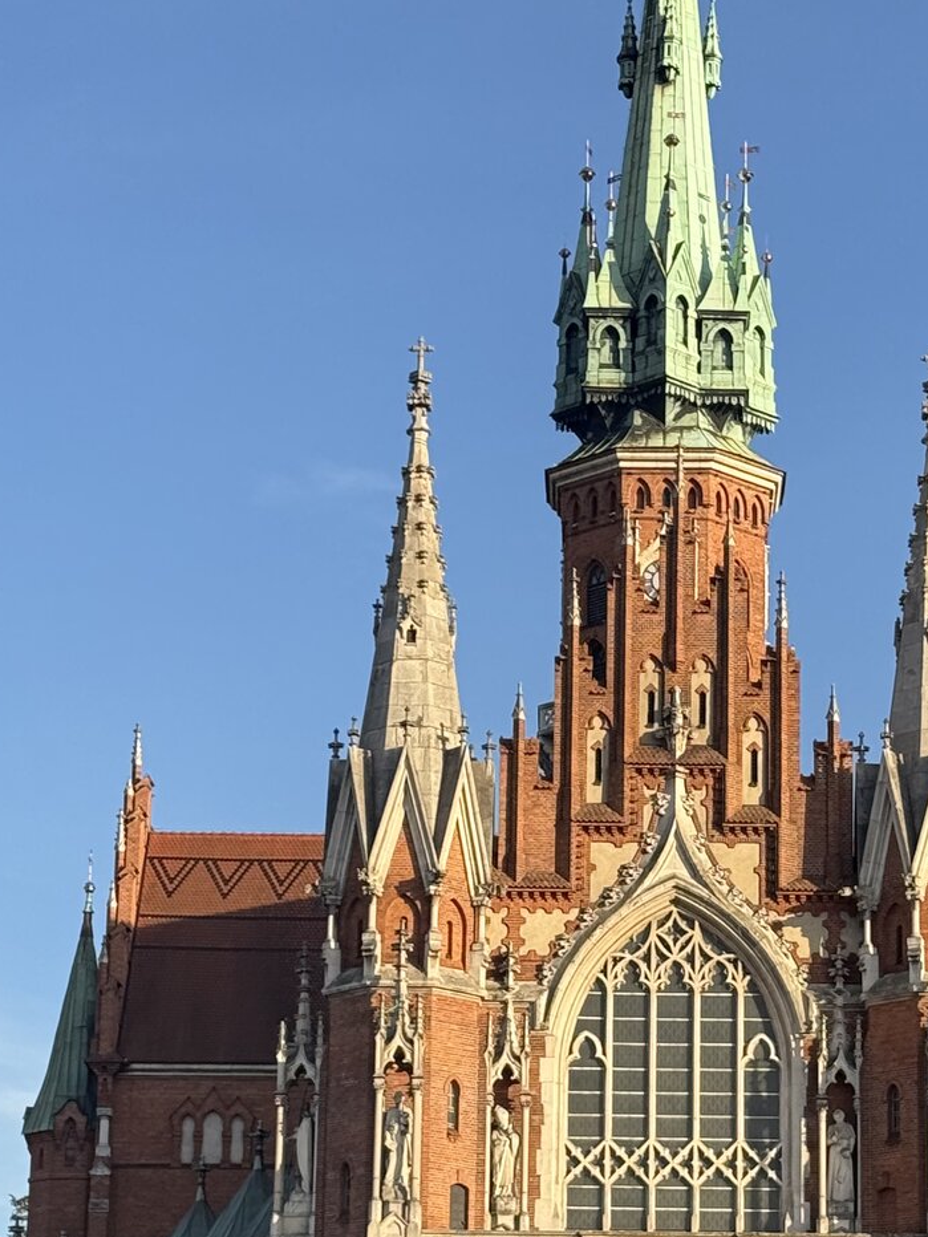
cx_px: 658
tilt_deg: +15.2
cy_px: 790
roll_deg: -1.0
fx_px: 3682
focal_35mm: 103
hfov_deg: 14.3
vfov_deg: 19.0
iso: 64
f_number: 1.78
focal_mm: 6.76
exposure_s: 1/1883
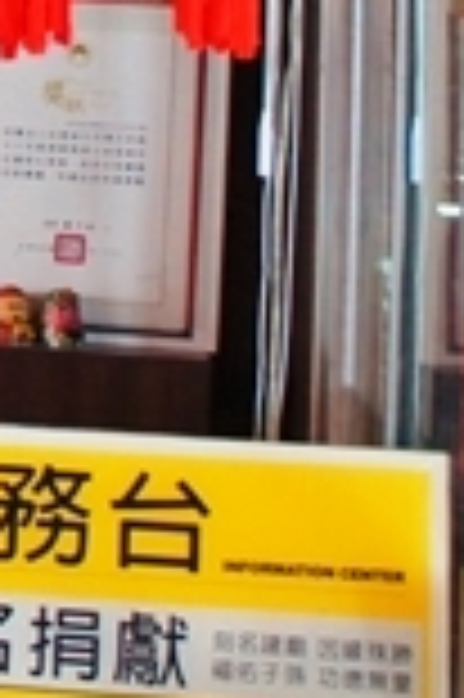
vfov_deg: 14.0
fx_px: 2693
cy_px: -295
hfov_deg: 9.0
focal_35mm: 139
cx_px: -622
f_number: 4
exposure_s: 1/160
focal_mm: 18
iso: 1000
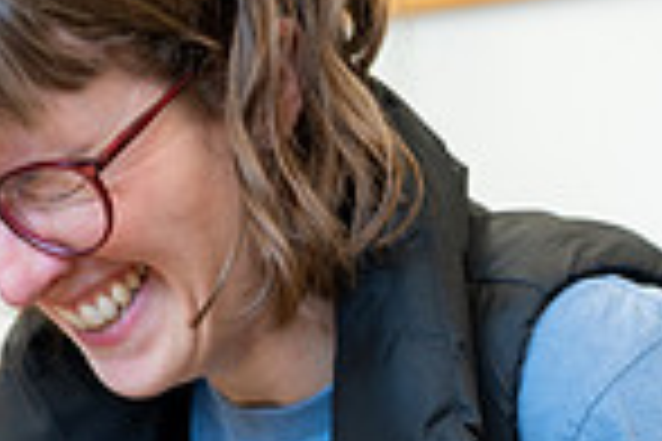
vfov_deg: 8.4
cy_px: 583
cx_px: 464
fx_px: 2979
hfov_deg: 12.7
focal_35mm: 162
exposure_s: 1/100
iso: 320
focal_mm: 41
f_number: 2.8
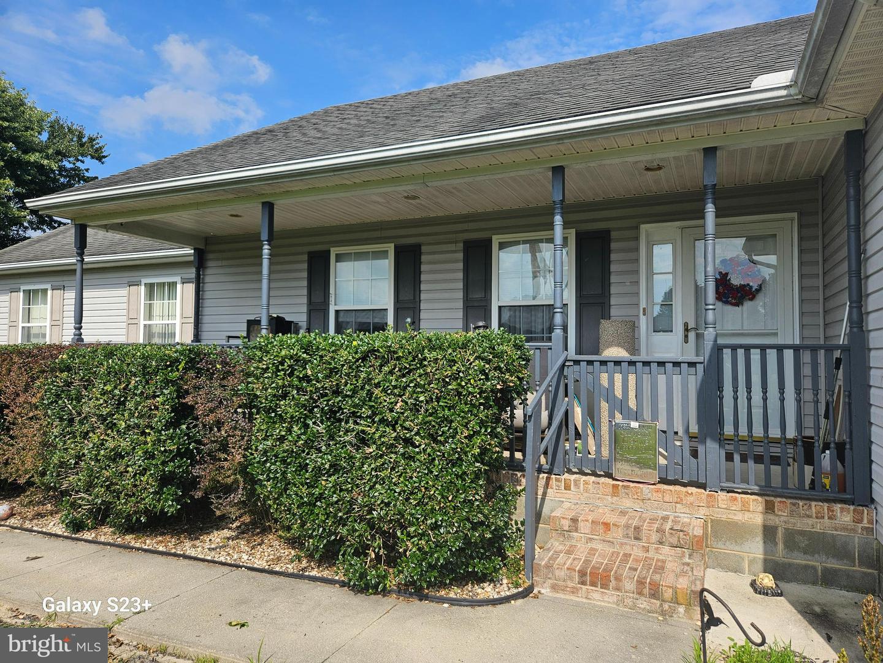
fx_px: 587
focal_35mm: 23
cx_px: 442
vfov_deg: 58.9
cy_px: 332
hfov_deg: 73.9
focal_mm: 5.4
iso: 25
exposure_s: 1/1554
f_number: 1.8
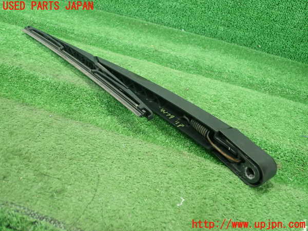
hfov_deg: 60.0
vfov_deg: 46.8
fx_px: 267
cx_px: 154
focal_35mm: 30
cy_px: 116
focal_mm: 5.5
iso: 500
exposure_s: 1/125
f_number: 2.3
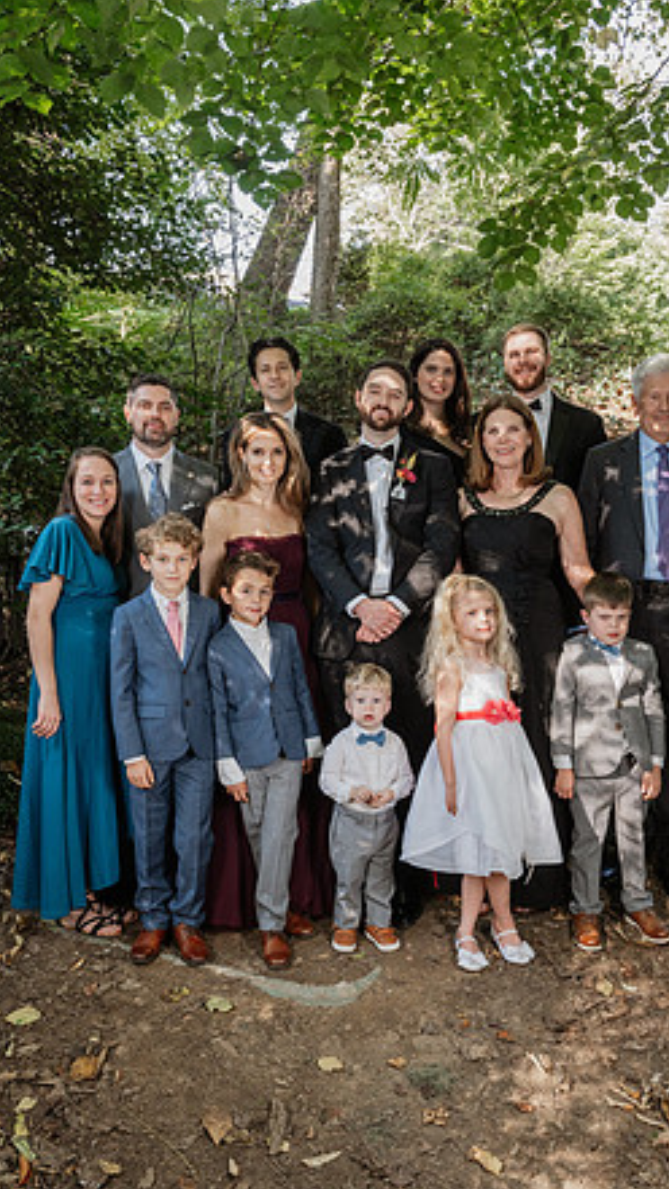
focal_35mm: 32
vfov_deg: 61.0
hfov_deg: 36.7
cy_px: 590
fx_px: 1009
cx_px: 349
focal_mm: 30
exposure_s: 1/80
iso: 1600
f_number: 9
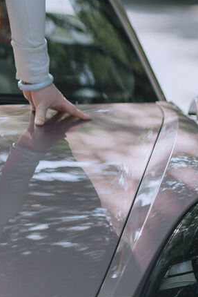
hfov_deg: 4.4
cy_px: 53
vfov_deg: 6.6
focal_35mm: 311
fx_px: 2563
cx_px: -161
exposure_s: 1/1000
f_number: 2
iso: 100
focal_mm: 85
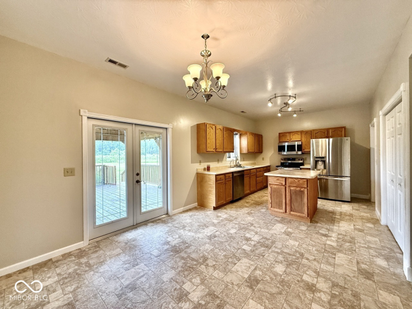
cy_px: 154
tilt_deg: -0.1
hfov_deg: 102.1
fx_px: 167
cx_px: 206
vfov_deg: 85.7
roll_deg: +1.2
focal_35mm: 14
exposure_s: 1/120
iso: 250
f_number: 2.2
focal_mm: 2.22
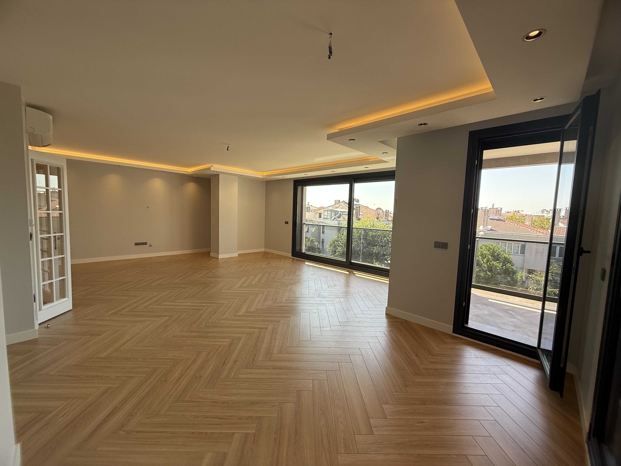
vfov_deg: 85.7
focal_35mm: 14
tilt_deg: -4.6
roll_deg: -1.6
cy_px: 233
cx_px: 310
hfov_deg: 102.1
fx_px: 251
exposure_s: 1/240
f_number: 2.2
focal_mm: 2.22
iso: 64
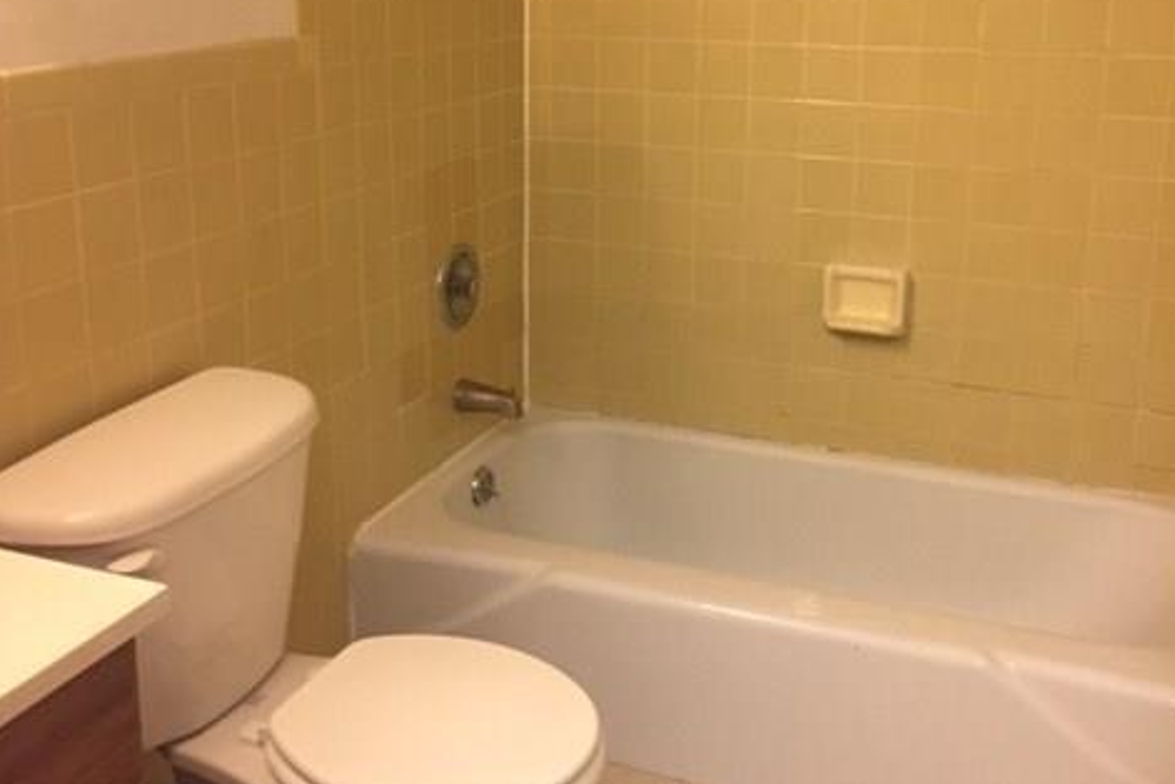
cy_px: 242
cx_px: 591
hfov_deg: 47.4
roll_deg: +0.1
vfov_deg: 32.3
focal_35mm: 41
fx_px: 1338
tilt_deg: -12.7
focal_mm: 4.15
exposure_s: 1/30
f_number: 2.2
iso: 160
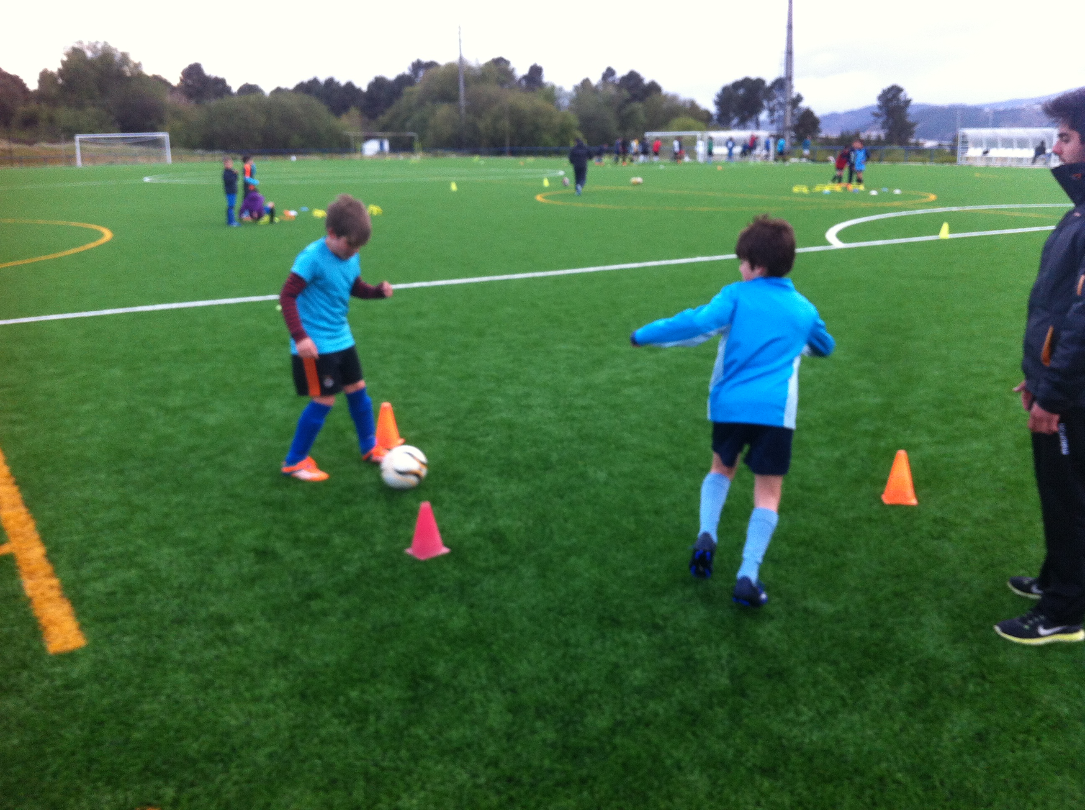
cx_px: 542
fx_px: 1095
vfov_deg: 40.6
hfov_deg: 52.7
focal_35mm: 35
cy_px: 405
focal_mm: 3.85
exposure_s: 1/120
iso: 125
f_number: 2.8
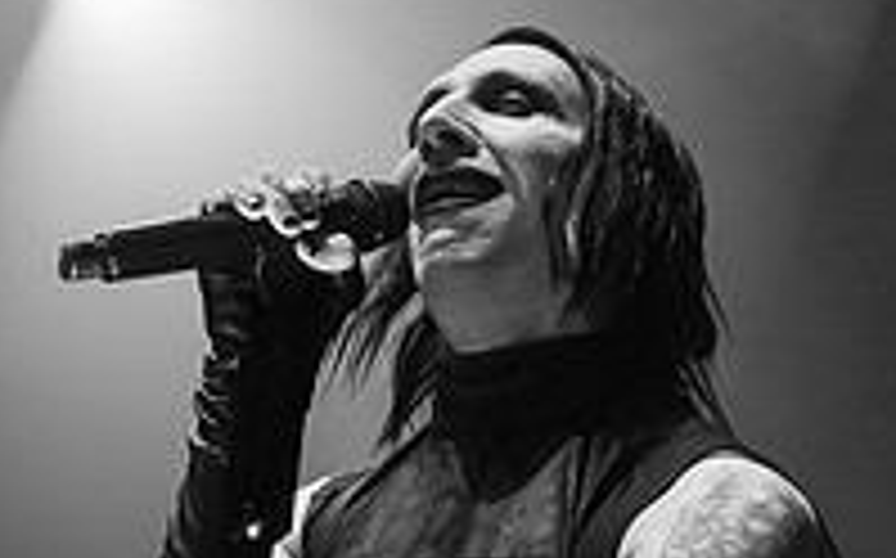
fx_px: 5758
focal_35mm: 236
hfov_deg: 8.9
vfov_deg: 5.6
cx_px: 252
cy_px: 289
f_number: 4
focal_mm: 70
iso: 1250
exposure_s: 1/800
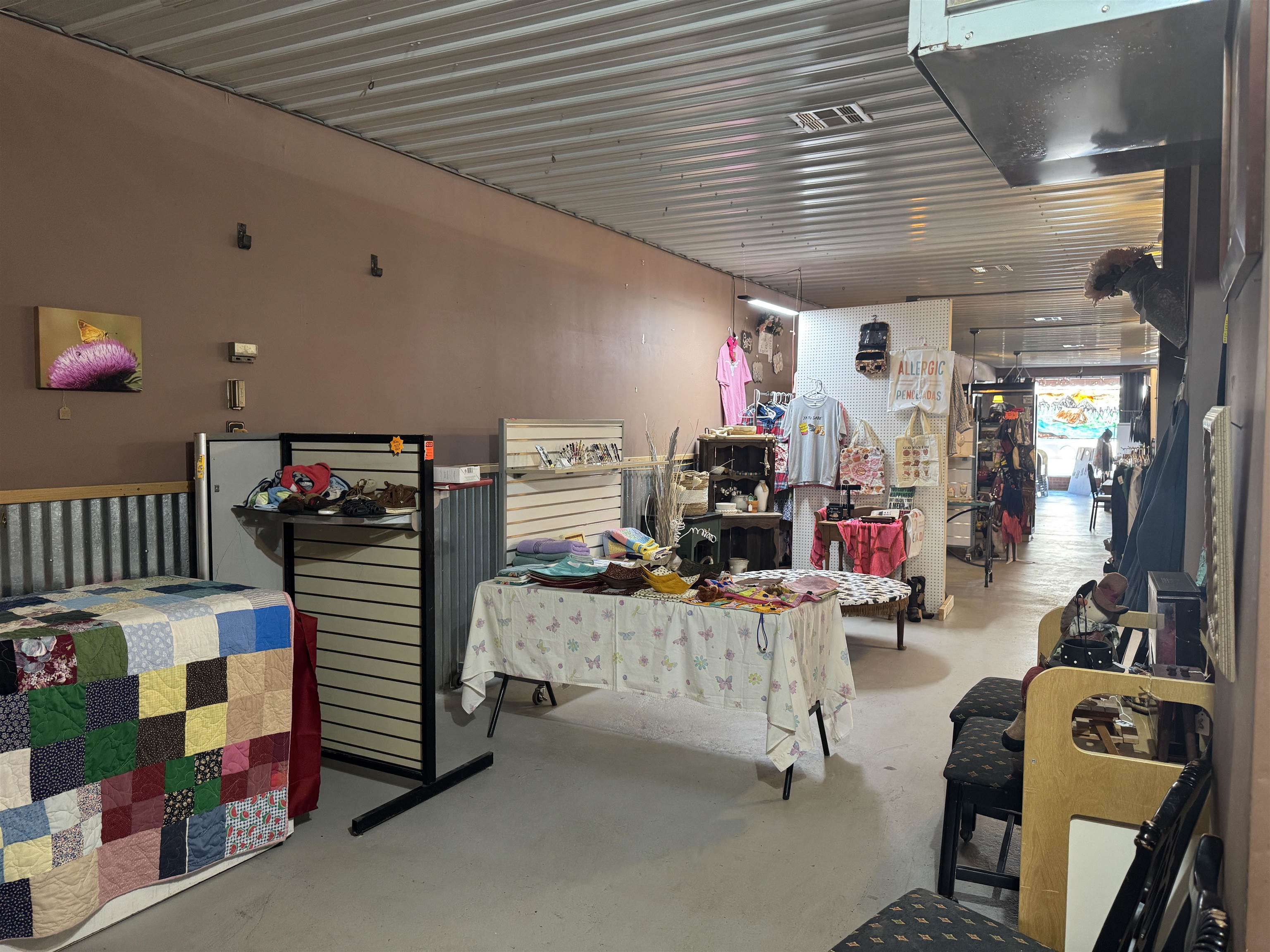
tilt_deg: -4.7
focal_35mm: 24
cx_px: 635
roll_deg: +0.3
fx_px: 881
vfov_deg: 56.8
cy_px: 476
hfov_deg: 71.6
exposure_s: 1/60
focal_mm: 6.76
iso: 250
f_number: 1.78
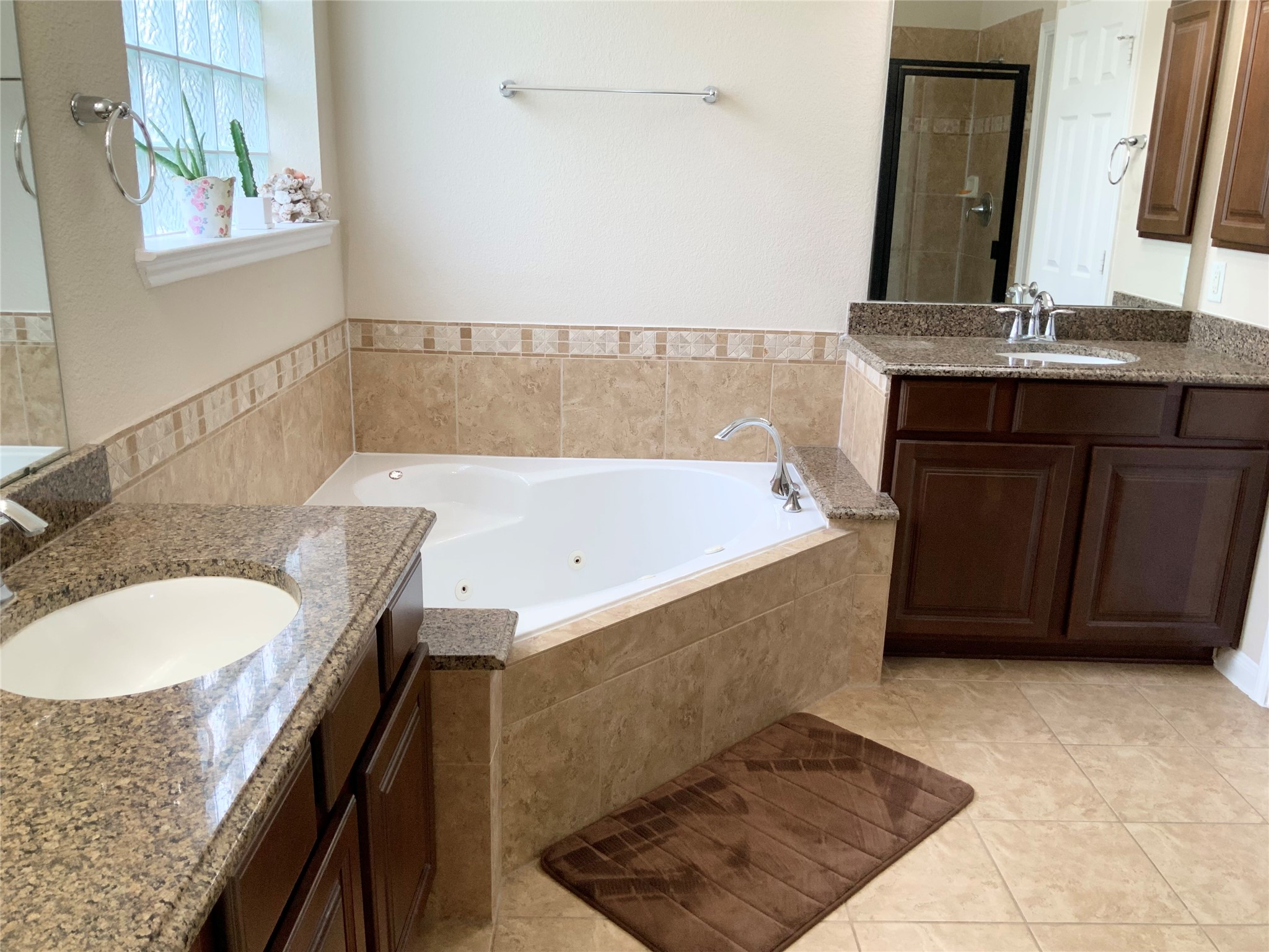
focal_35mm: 29
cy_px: 476
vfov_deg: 48.2
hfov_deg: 61.7
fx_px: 1063
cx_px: 634
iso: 50
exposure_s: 1/60
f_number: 1.8
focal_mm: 3
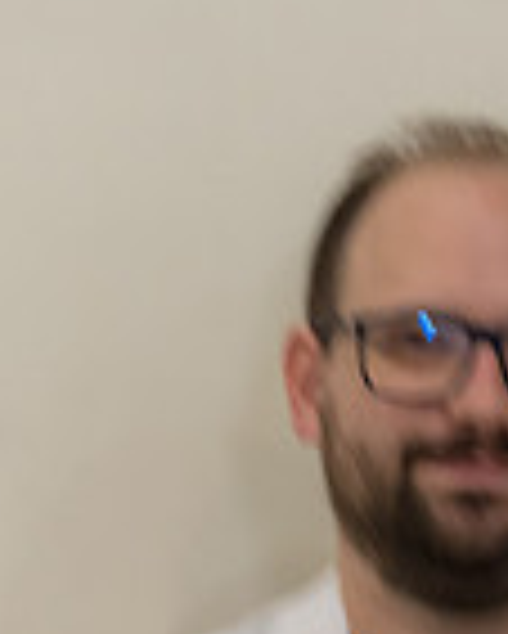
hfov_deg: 4.6
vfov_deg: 5.7
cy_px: 814
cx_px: 445
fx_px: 6308
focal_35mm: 336
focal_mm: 112
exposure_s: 1/80
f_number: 4
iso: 5000
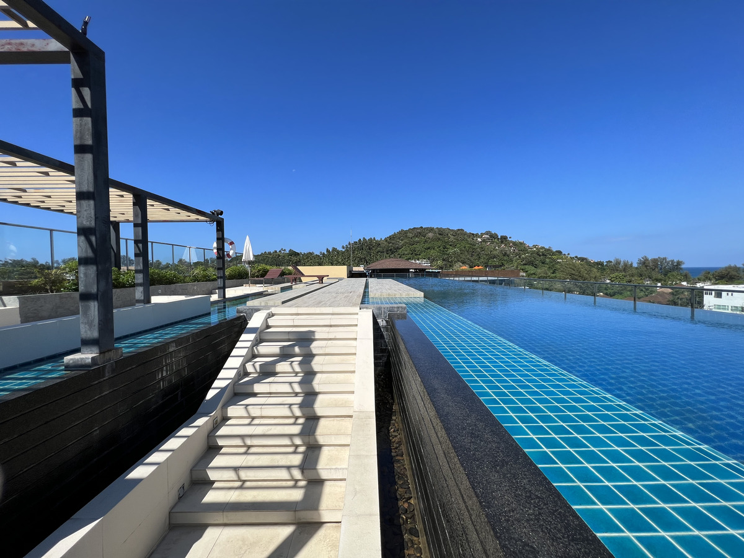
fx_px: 279
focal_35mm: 13
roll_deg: +0.8
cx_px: 372
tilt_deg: -1.9
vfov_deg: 89.9
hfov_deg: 106.2
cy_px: 279
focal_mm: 1.57
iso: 32
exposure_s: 1/2660
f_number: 1.8
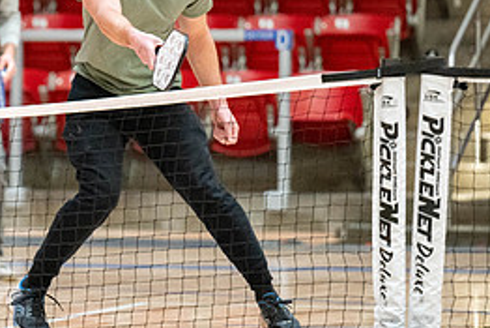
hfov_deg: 6.9
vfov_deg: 4.6
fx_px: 4072
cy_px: 104
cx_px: 22
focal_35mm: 299
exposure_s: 1/500
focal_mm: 135
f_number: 2.8
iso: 5000
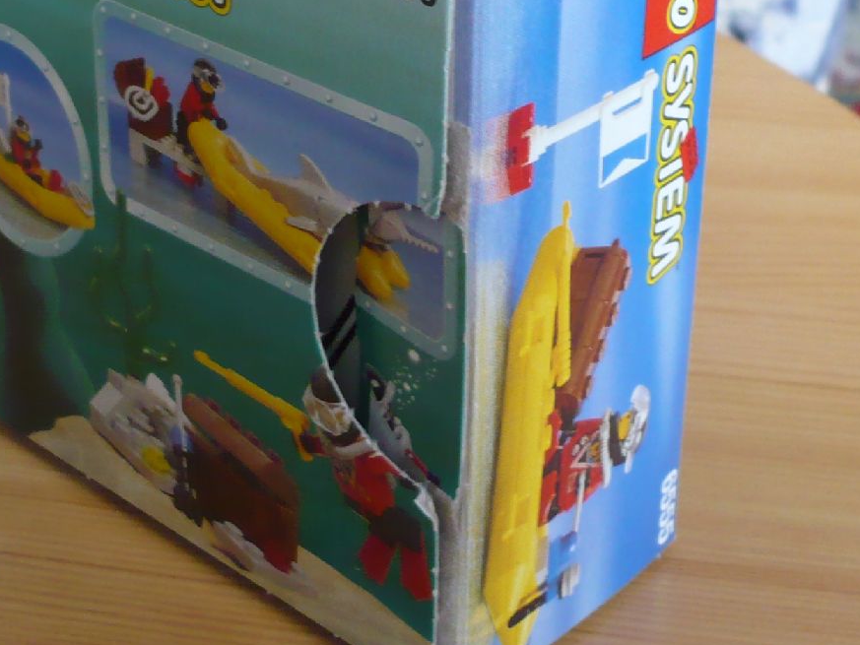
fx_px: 1963
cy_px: 109
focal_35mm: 79
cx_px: 424
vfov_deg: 18.5
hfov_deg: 24.7
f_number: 2.8
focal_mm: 5.8
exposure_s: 1/30
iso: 200
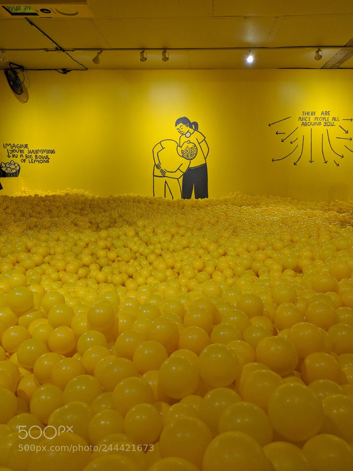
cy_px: 236
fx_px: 367
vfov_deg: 65.3
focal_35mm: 27
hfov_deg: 51.4
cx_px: 176
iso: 91
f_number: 1.8
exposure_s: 1/120
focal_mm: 4.44
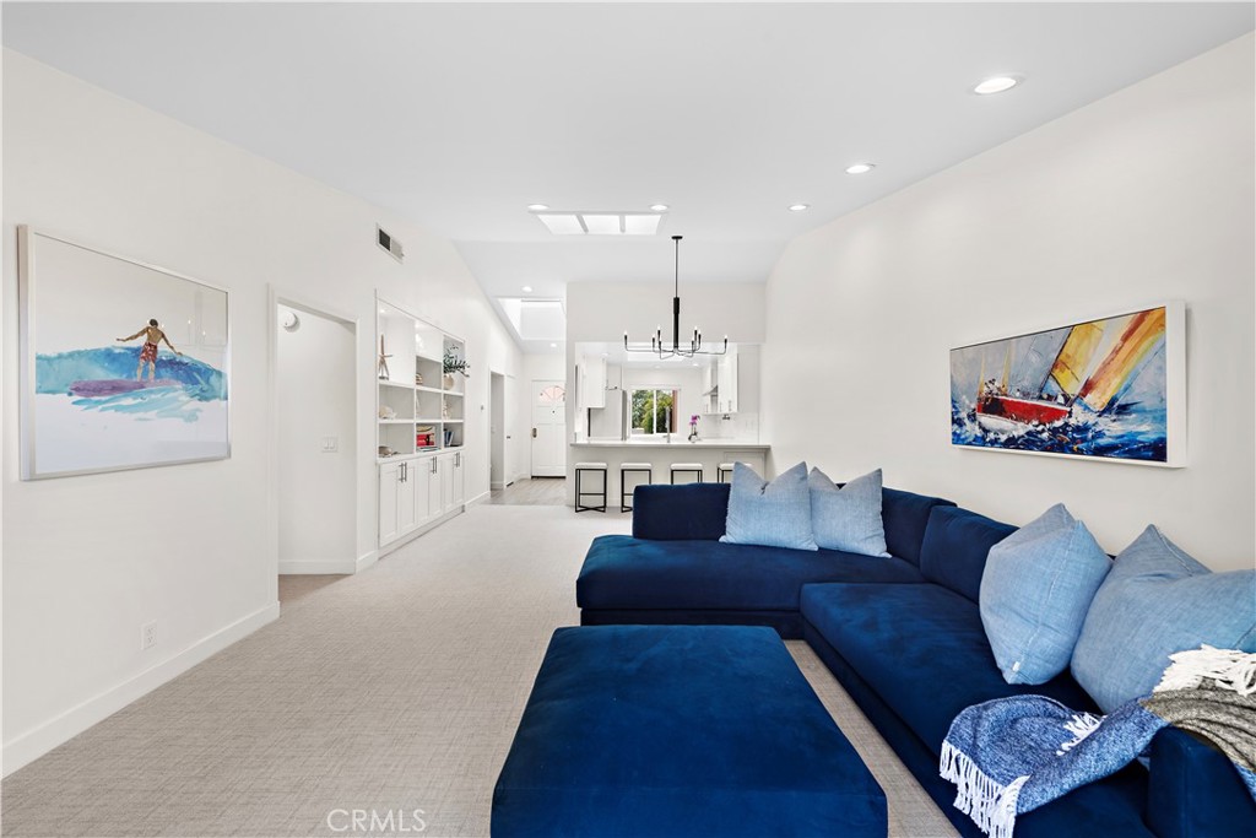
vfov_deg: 81.2
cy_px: 419
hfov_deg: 104.2
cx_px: 628
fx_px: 488
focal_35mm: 14
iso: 125
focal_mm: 14
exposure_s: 1/40
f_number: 7.1
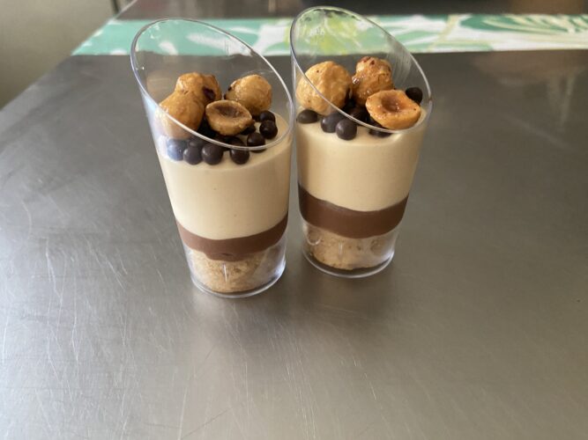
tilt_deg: -38.5
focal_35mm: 26
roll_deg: +1.5
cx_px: 294
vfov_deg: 53.0
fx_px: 442
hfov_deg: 67.3
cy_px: 220
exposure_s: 1/60
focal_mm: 4.25
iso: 400
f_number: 1.8
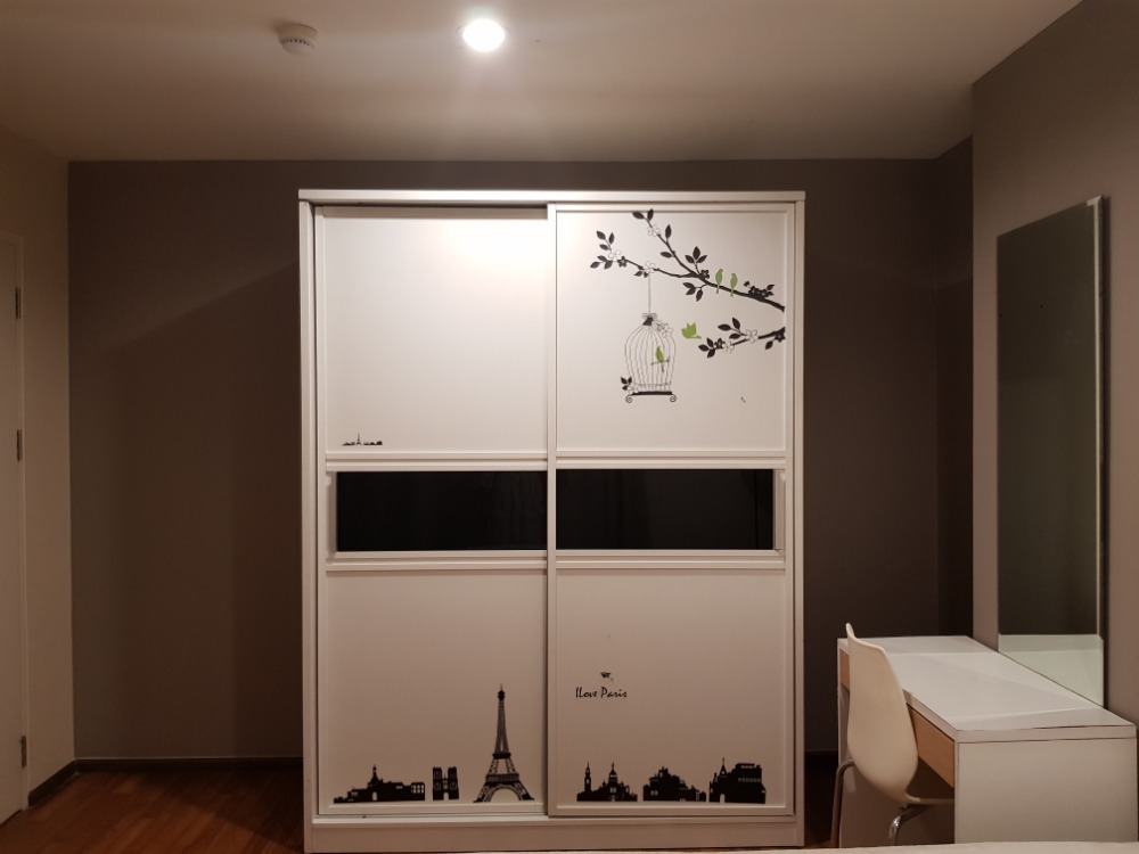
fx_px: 856
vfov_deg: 53.1
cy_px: 427
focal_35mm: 26
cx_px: 570
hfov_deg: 67.3
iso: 200
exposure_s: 1/30
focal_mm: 4.2
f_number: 1.7
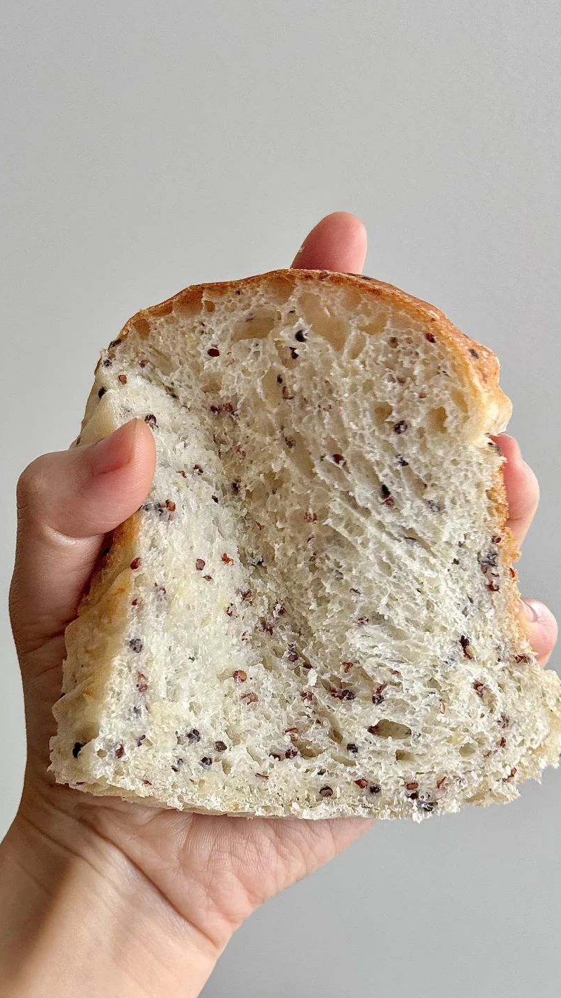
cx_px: 282
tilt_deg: -21.0
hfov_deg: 22.6
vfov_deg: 39.2
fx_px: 1402
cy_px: 495
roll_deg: +6.0
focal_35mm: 53
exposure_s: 1/60
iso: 100
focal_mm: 6.76
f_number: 1.78
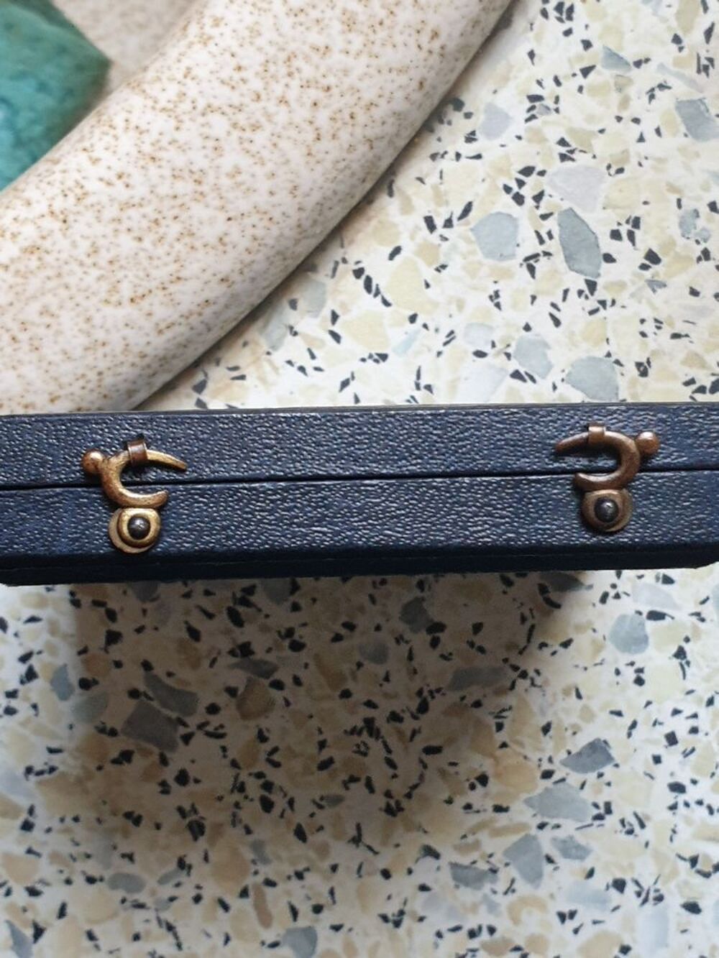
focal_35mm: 26
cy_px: 479
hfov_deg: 53.1
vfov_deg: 67.3
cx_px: 360
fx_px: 720
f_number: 2.4
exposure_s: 1/100
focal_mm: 4.3
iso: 320
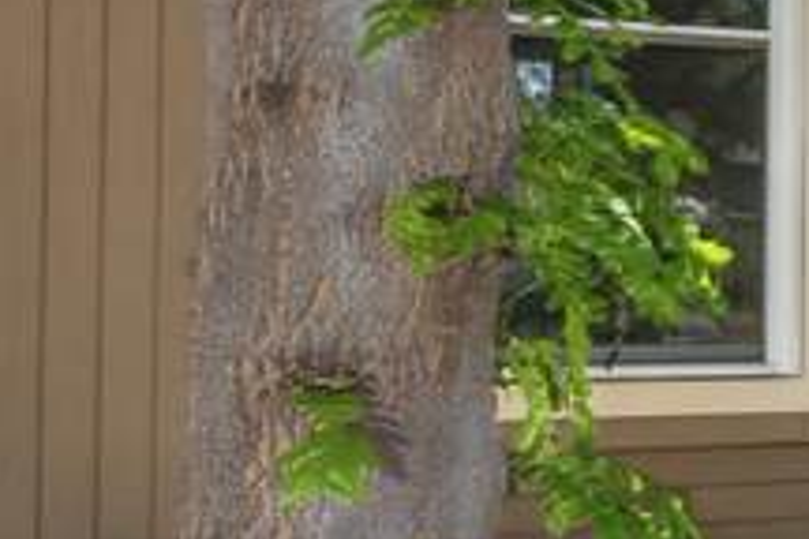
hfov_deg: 17.1
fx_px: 1865
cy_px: 256
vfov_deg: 16.5
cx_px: 1670
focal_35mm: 83
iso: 160
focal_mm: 14
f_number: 7.1
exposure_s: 1/160
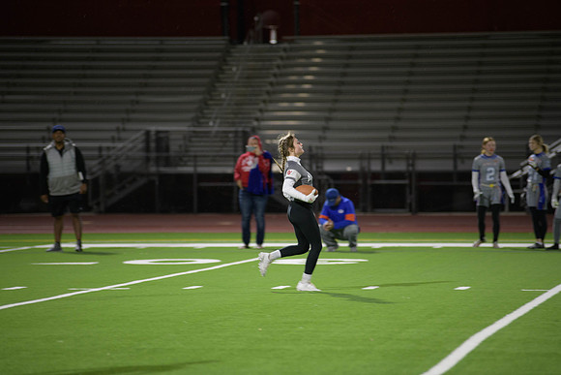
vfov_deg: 6.9
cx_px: 280
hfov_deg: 10.3
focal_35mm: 200
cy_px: 188
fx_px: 3117
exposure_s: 1/200
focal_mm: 200
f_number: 2.8
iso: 1100
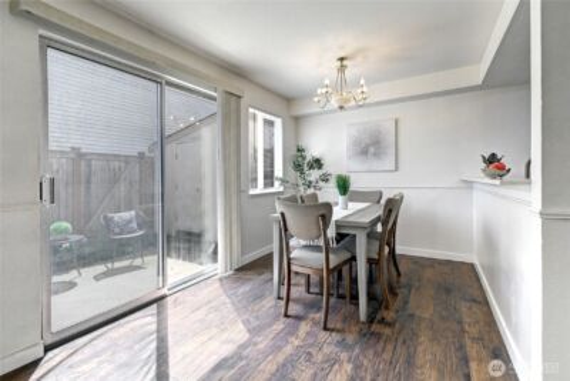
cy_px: 190
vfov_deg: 77.4
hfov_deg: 100.4
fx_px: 238
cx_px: 285
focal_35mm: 15
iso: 3200
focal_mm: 10
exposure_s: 1/20
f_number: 11
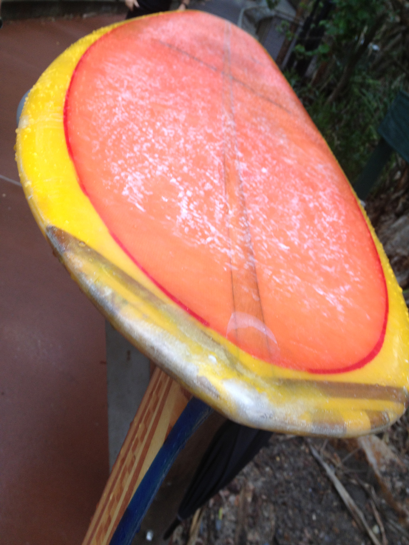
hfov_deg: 40.7
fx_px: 551
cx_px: 204
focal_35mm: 35
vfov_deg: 52.6
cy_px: 272
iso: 50
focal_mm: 4.28
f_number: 2.4
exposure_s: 1/120
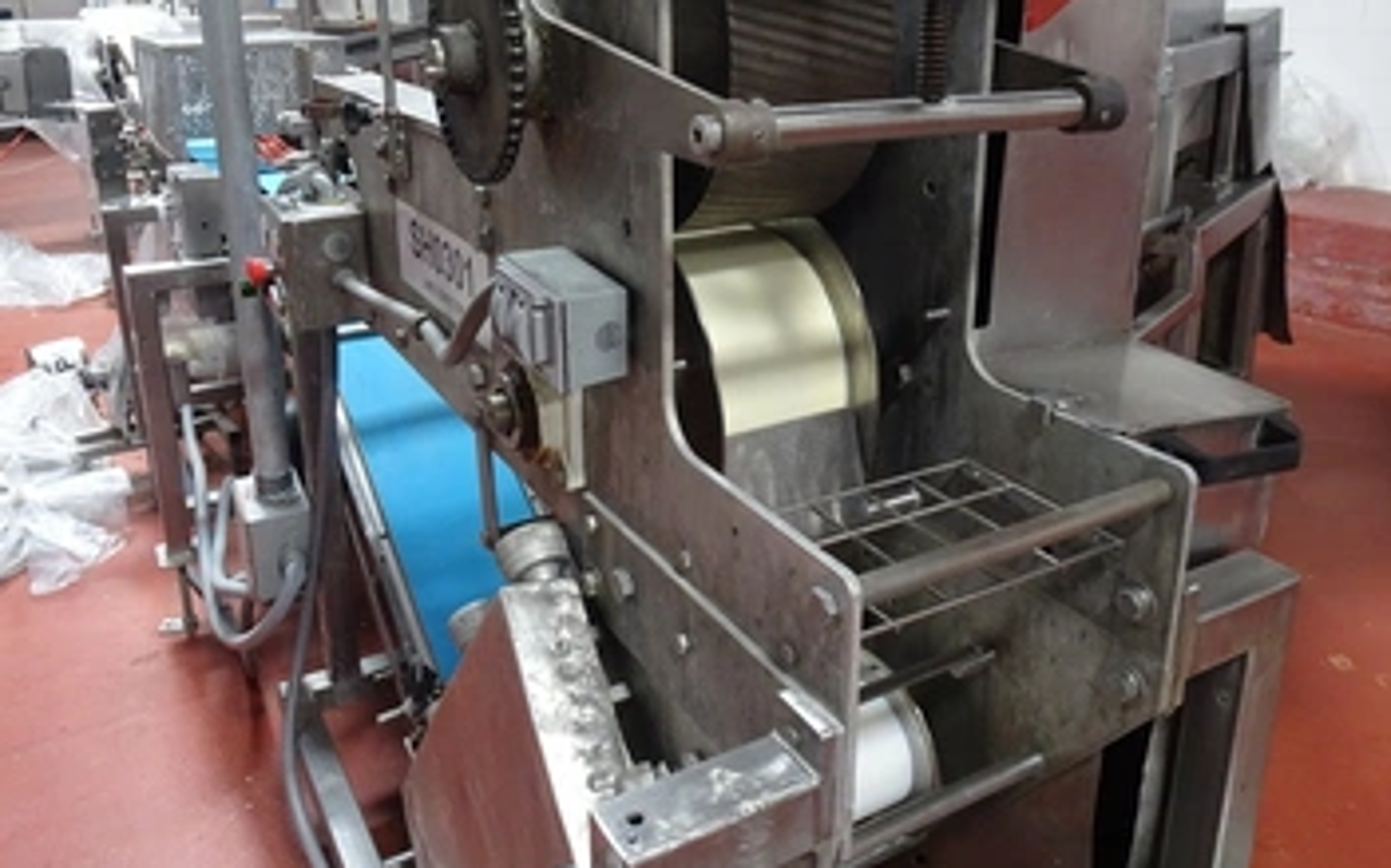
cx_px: 678
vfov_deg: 42.6
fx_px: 1099
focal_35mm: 29
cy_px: 301
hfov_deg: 64.7
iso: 400
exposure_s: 1/30
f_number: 3.5
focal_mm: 4.1
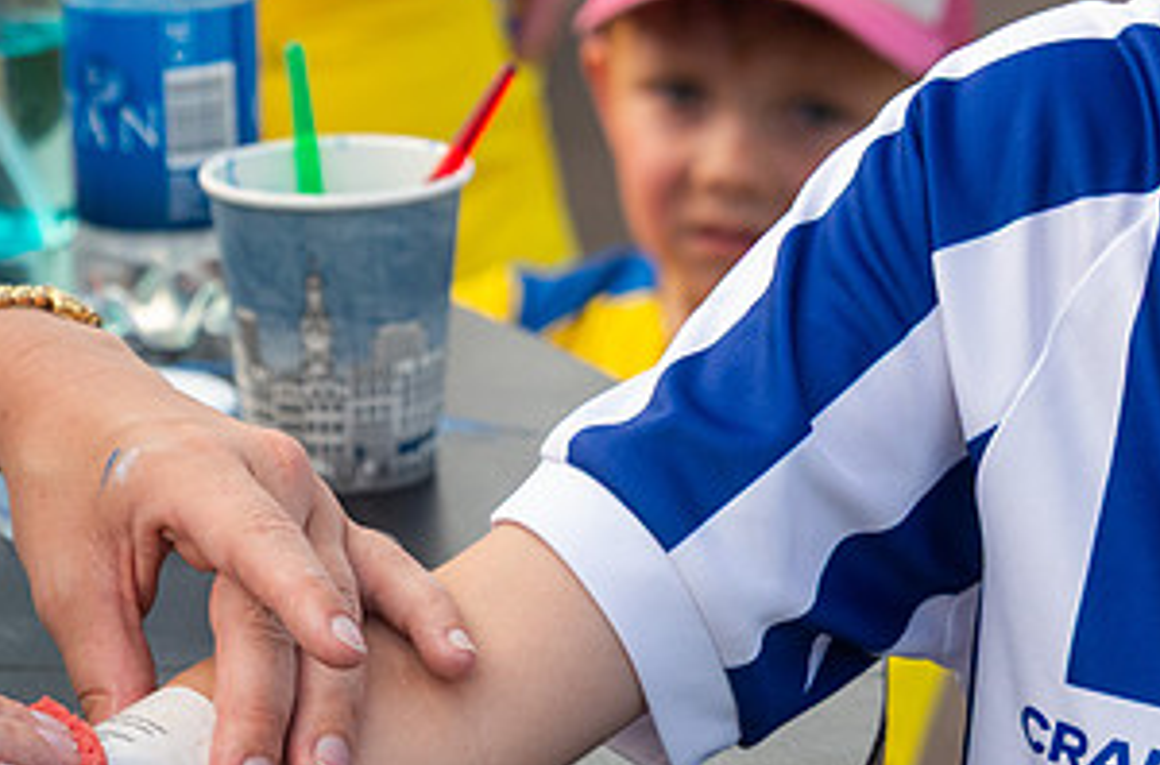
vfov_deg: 7.8
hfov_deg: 11.9
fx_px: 5557
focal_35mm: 173
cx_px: 162
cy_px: 863
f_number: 4
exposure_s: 1/1600
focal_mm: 70
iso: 900
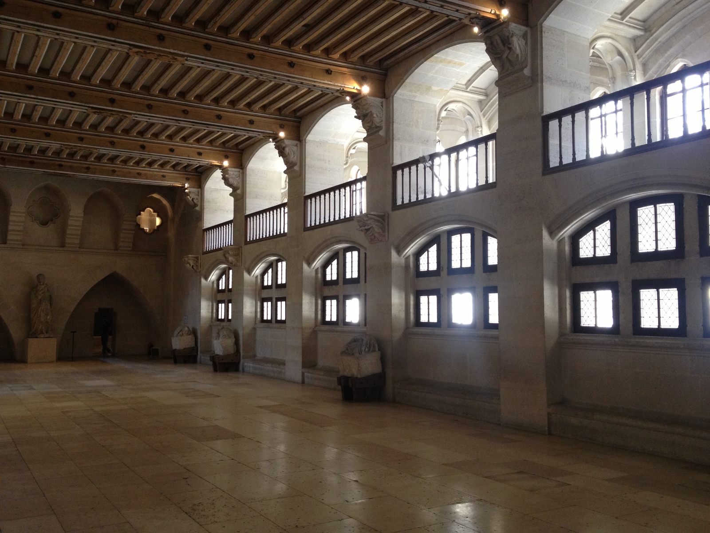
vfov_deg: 40.7
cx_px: 355
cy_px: 266
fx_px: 718
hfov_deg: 52.6
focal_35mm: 35
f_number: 2.4
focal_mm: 4.28
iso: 125
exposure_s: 1/20
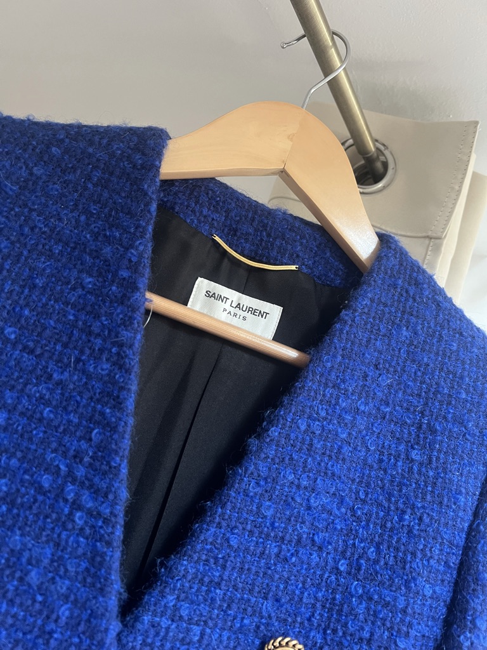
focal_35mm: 26
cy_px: 325
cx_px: 244
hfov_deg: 53.1
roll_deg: -19.0
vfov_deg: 67.3
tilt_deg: +12.5
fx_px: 488
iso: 250
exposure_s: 1/60
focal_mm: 5.7
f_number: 1.5
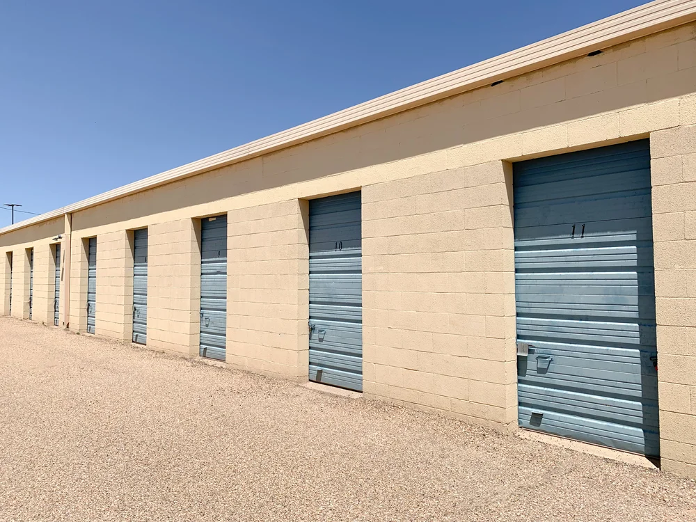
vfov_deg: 53.1
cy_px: 261
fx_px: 523
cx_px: 348
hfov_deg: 67.3
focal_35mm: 26
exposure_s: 1/3400
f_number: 1.8
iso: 25
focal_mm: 4.25
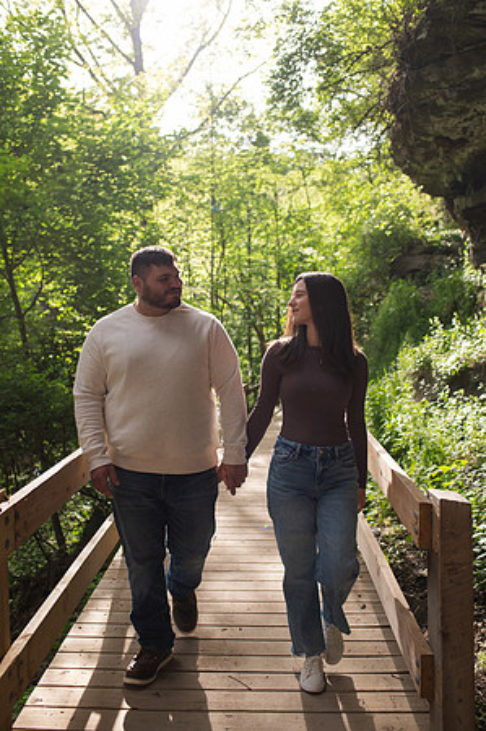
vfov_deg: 54.5
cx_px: 243
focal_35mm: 35
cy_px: 366
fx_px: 710
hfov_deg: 37.8
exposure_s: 1/400
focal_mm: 35
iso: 100
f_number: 3.5
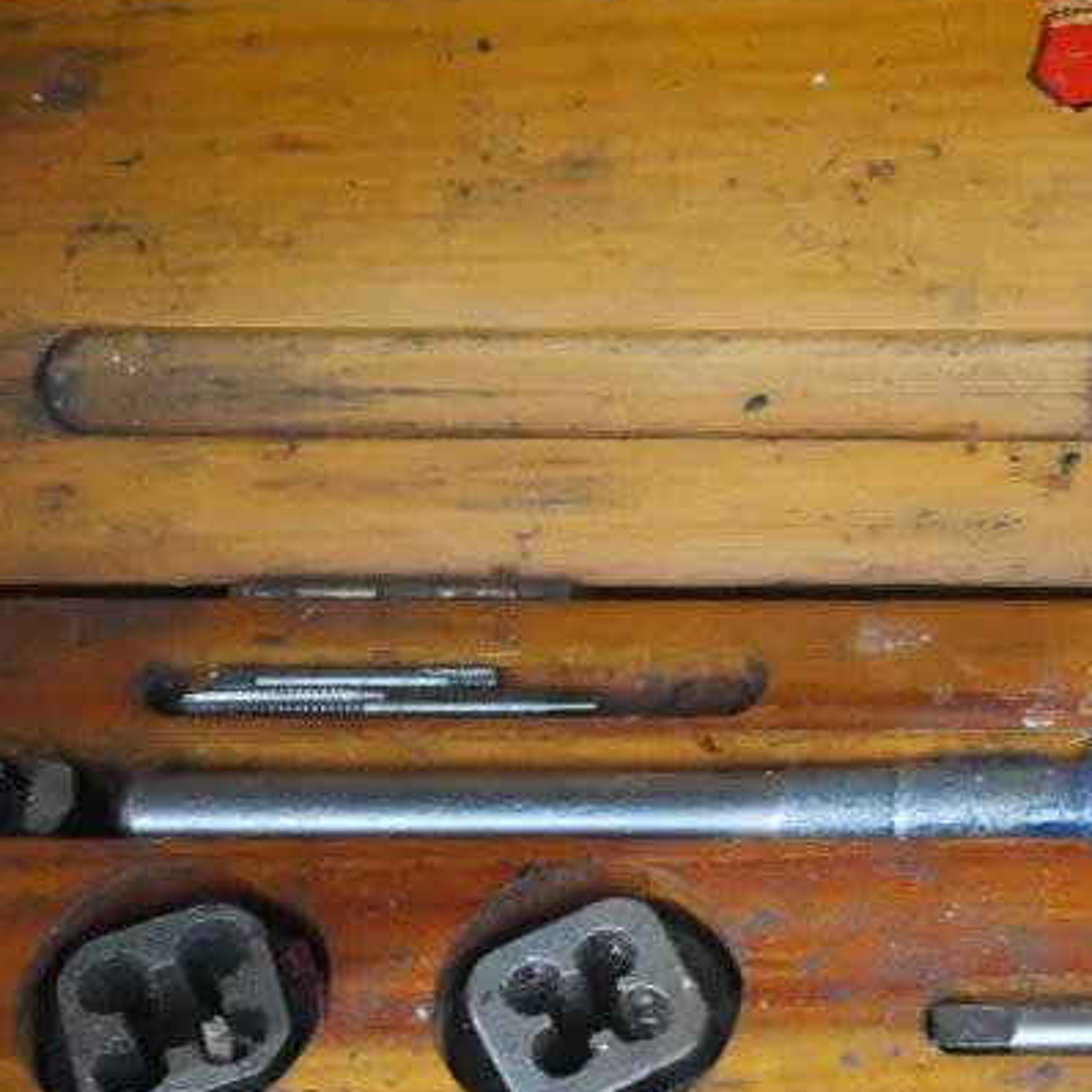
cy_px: 728
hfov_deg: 18.4
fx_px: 3248
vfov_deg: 19.0
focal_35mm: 91
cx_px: 1202
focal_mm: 20
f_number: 4.6
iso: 3200
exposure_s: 1/15
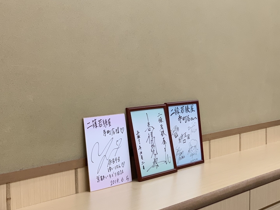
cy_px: 138
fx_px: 590
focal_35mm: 73
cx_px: 153
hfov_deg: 26.7
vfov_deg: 20.1
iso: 125
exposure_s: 1/60
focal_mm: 6
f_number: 2.4
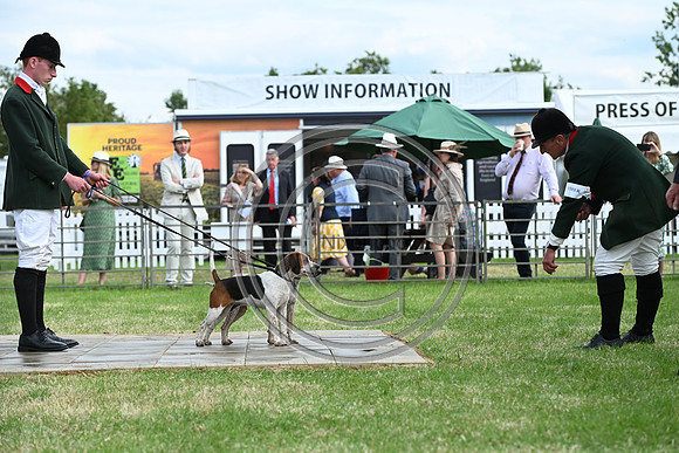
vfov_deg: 13.7
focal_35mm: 100
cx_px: 340
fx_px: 1886
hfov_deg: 20.4
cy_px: 226
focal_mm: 100
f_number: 4.5
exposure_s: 1/1000
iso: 400
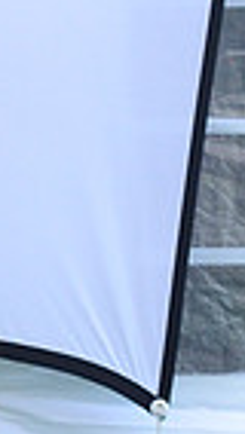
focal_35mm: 481
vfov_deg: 4.5
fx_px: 5550
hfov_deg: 2.5
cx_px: -548
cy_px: 254
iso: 800
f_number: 2.8
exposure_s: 1/200
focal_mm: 75
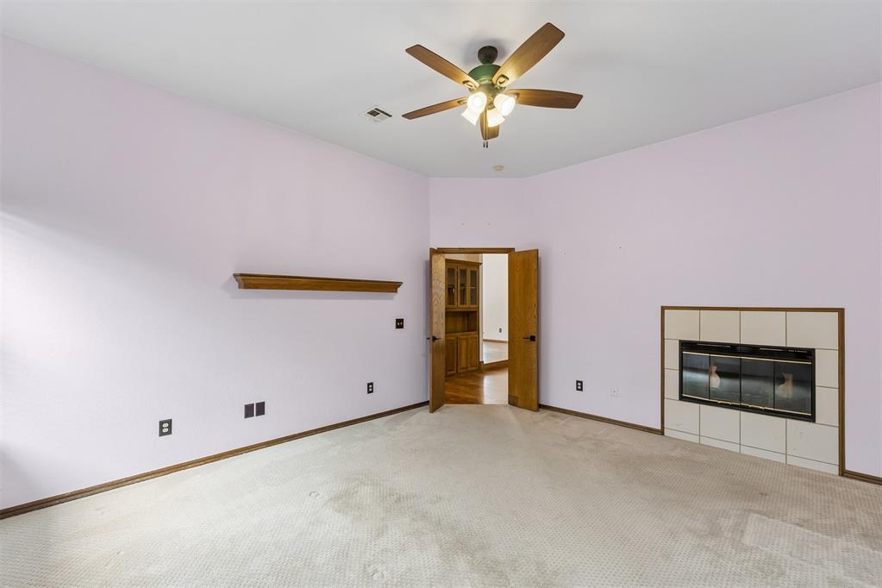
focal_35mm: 15
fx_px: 367
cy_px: 294
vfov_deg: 77.3
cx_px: 441
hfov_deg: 100.4
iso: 250
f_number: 8
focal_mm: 10
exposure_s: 1/30
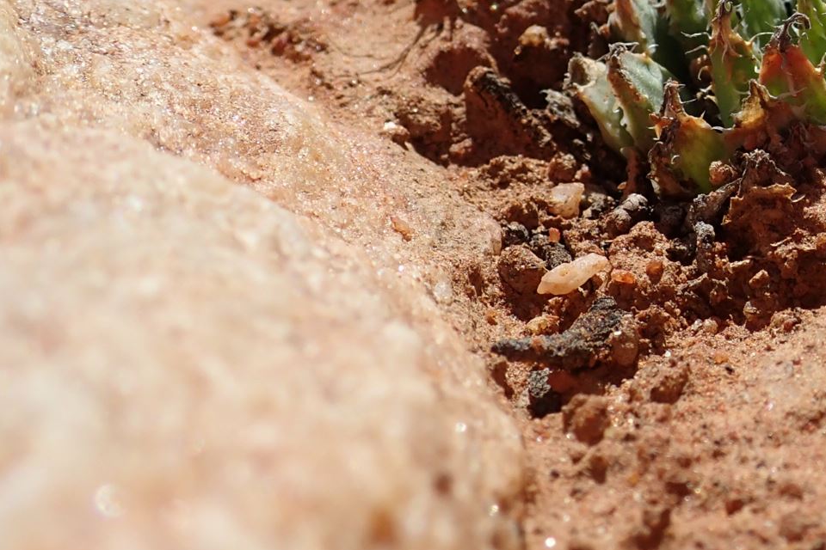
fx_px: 1491
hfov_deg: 28.7
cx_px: 860
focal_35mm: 65
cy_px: 25
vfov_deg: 20.4
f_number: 9
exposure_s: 1/200
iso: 100
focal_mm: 5.5
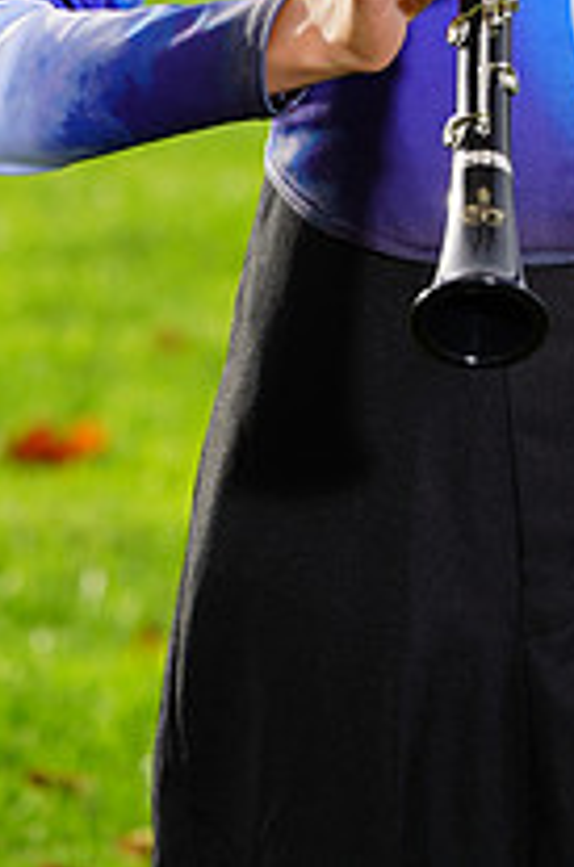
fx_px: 13700
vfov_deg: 3.6
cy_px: -343
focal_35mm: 570
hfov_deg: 2.4
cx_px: 402
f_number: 7.1
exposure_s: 1/200
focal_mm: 203
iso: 100
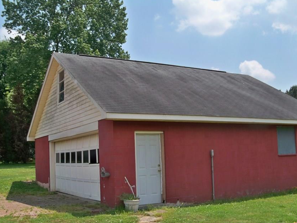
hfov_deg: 43.8
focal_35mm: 43
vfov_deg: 33.5
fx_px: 369
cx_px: 157
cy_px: 135
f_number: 3.5
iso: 80
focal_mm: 6.2
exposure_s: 1/640
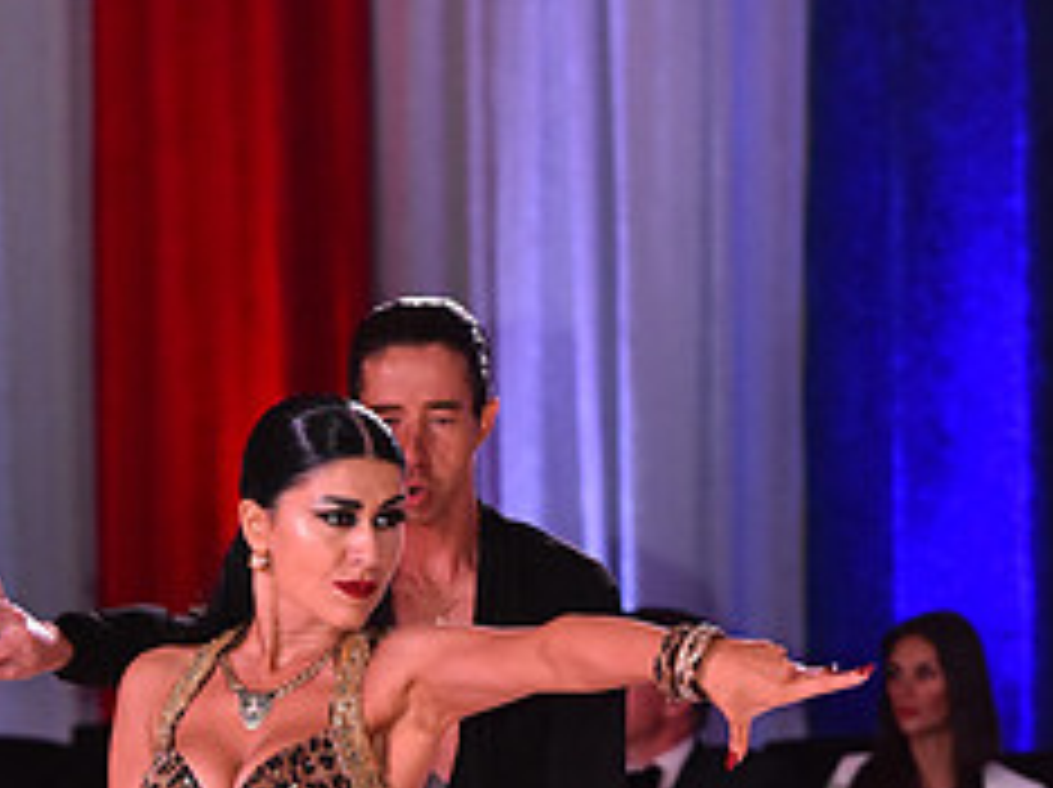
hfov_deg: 5.7
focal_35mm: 346
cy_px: 1193
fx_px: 10514
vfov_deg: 4.3
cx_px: 218
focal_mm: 145
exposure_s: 1/320
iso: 2500
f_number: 5.6
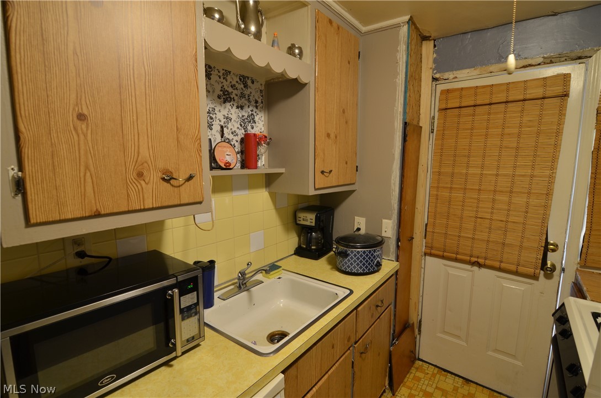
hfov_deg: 95.1
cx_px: 300
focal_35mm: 16
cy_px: 199
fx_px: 275
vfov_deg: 71.8
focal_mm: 11
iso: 250
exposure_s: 1/4
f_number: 4.5
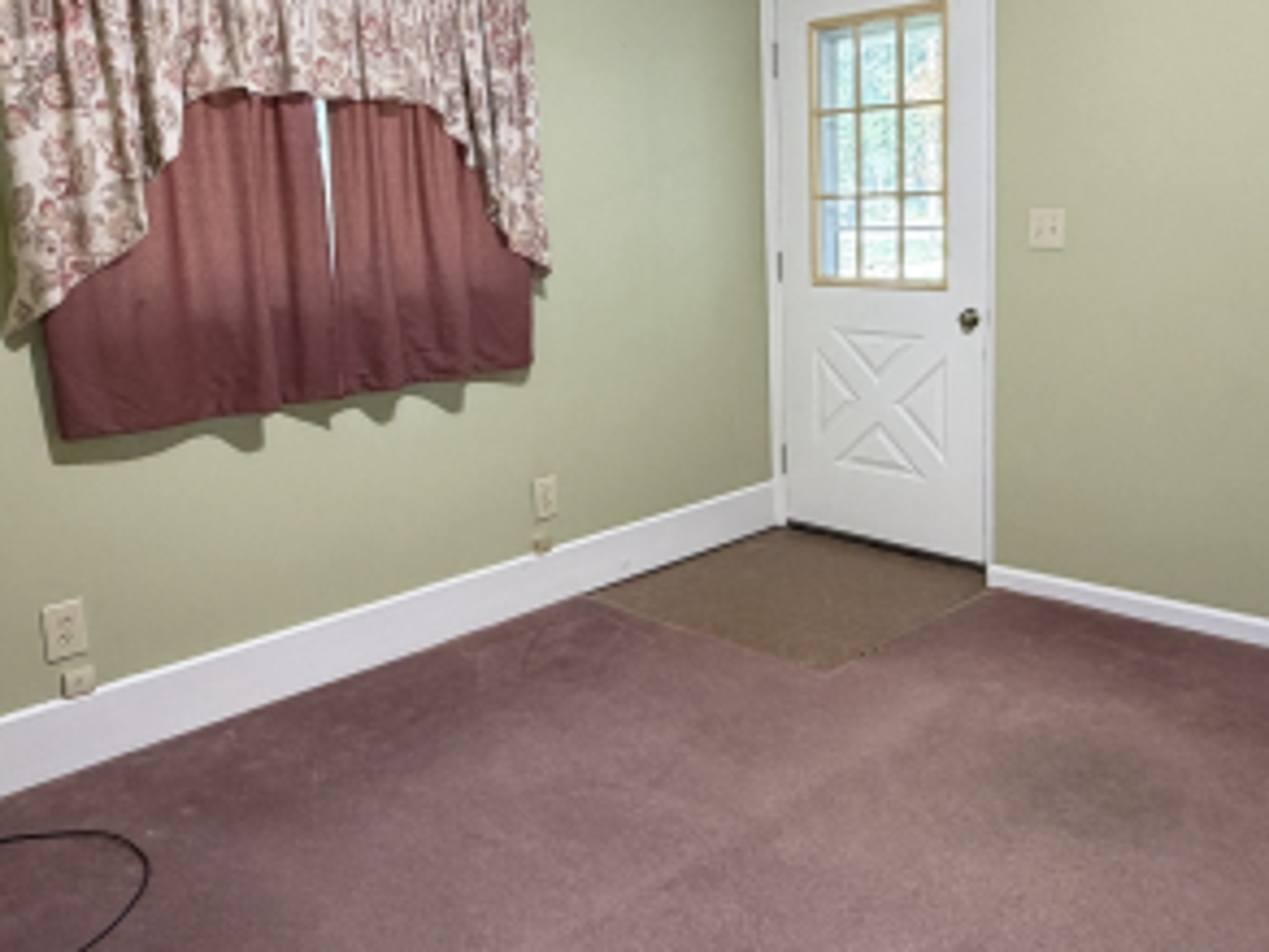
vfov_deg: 44.0
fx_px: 1173
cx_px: 728
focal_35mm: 32
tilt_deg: -9.4
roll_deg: +2.3
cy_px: 387
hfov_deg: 56.6
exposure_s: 1/120
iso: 250
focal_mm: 2.22
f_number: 2.2
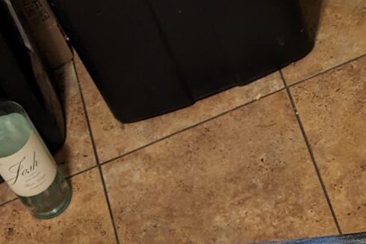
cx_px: 137
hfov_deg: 17.2
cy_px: 402
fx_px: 1209
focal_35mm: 119
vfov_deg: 10.9
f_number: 1.89
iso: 321
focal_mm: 5.43
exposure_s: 1/30
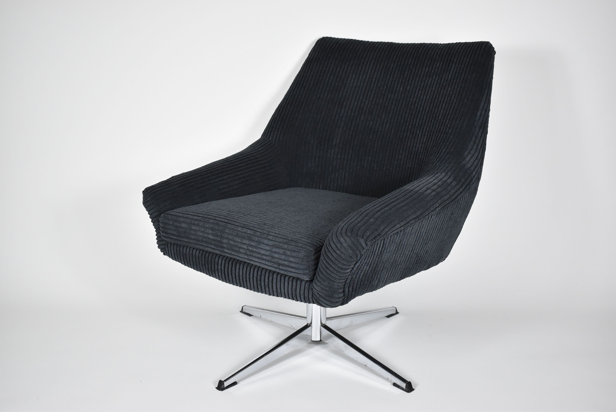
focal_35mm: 40
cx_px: 308
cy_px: 206
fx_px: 694
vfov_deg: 33.1
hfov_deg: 47.9
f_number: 4
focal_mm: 27
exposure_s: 1/125
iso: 1250
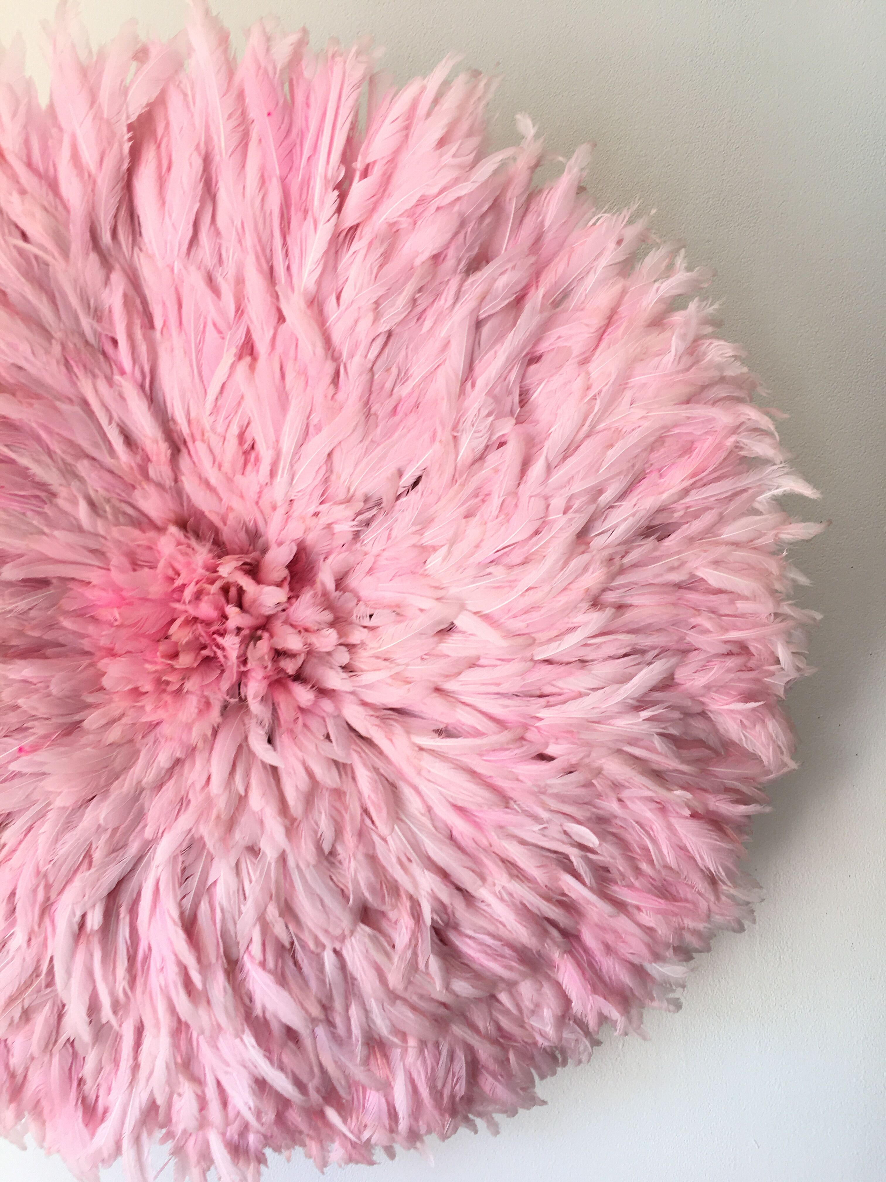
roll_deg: +1.4
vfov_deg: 61.7
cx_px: 443
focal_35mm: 29
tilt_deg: -3.6
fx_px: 990
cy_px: 591
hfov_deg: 48.2
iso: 32
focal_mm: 4.15
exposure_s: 1/50
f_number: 2.2
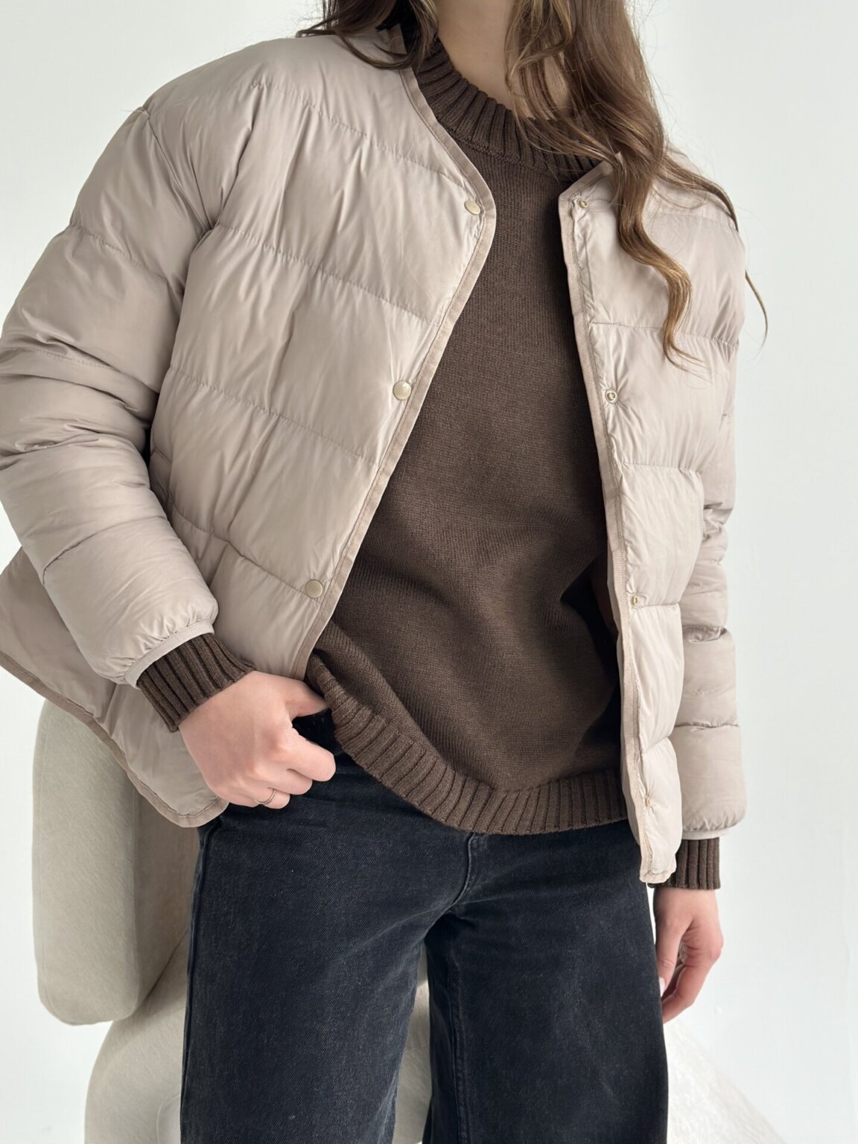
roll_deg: +0.0
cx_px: 429
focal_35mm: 48
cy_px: 572
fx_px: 1586
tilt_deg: -8.0
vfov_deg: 39.7
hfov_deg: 30.3
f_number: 1.78
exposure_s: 1/99
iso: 125
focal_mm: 6.86
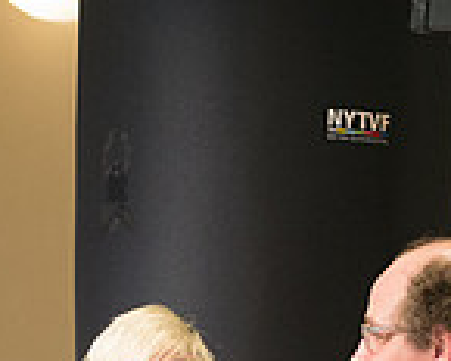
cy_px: 478
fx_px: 4004
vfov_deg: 5.1
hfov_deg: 6.4
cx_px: 115
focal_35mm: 300
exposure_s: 1/160
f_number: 4
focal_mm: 80
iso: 2500
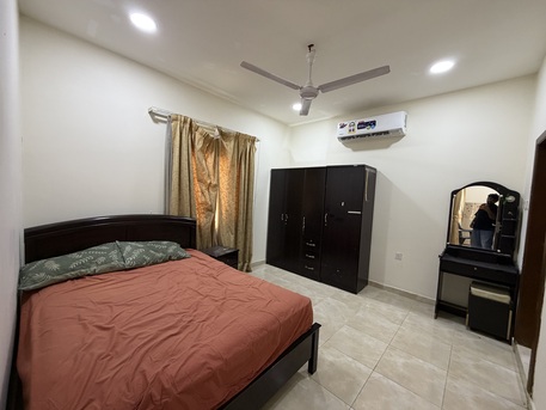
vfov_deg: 85.7
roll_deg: -2.9
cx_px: 273
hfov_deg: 102.0
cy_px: 205
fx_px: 221
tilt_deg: -2.9
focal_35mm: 14
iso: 250
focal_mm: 2.22
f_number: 2.2
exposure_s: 1/50
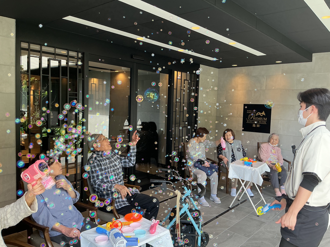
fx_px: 276
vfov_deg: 48.2
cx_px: 165
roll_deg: -0.9
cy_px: 124
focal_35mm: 29
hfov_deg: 61.7
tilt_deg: -3.4
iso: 25
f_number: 1.8
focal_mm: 3
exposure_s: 1/100
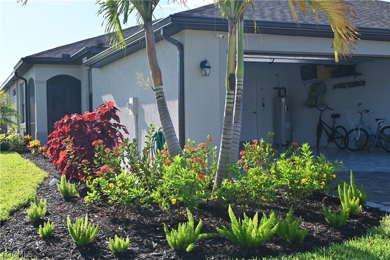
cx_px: 195
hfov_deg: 43.0
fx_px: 496
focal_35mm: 46
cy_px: 130
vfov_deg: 29.4
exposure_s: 1/160
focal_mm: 30.5
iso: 100
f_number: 6.3
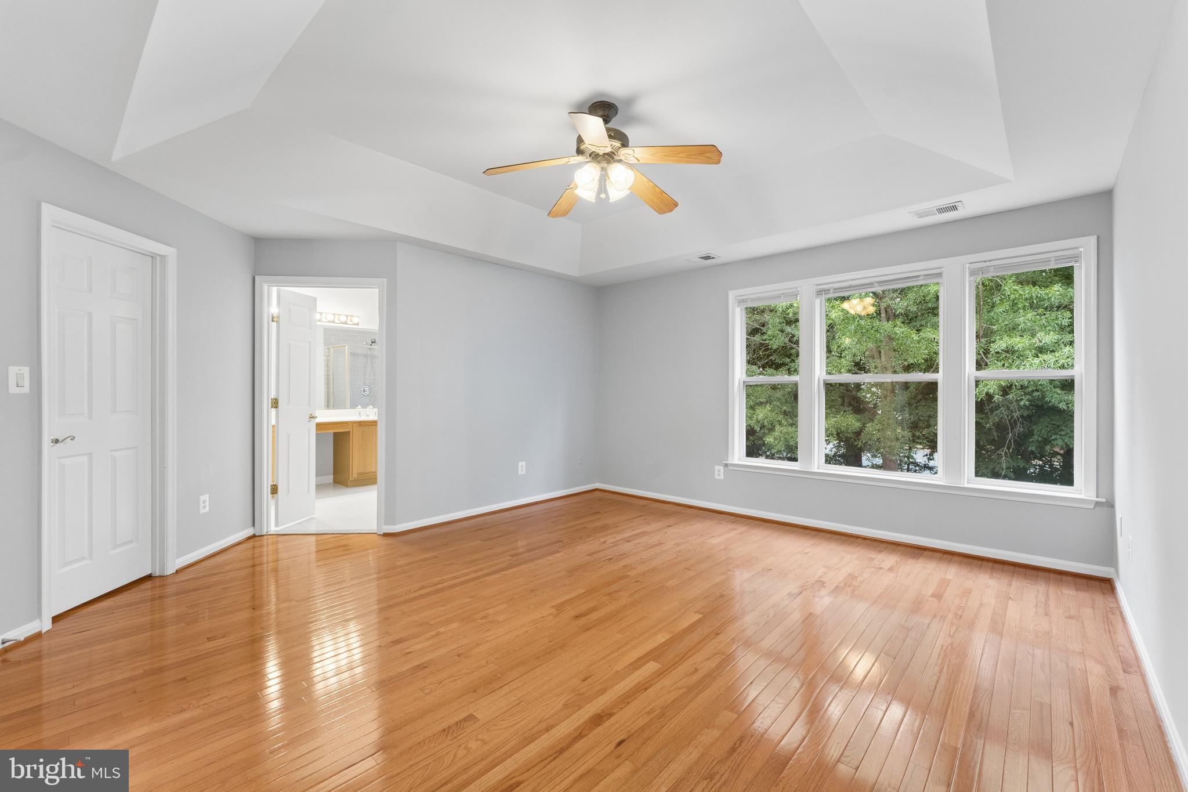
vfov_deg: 78.1
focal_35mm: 15
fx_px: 488
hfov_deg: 101.2
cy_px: 396
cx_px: 594
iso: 1250
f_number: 7.1
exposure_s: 1/25
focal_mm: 14.8
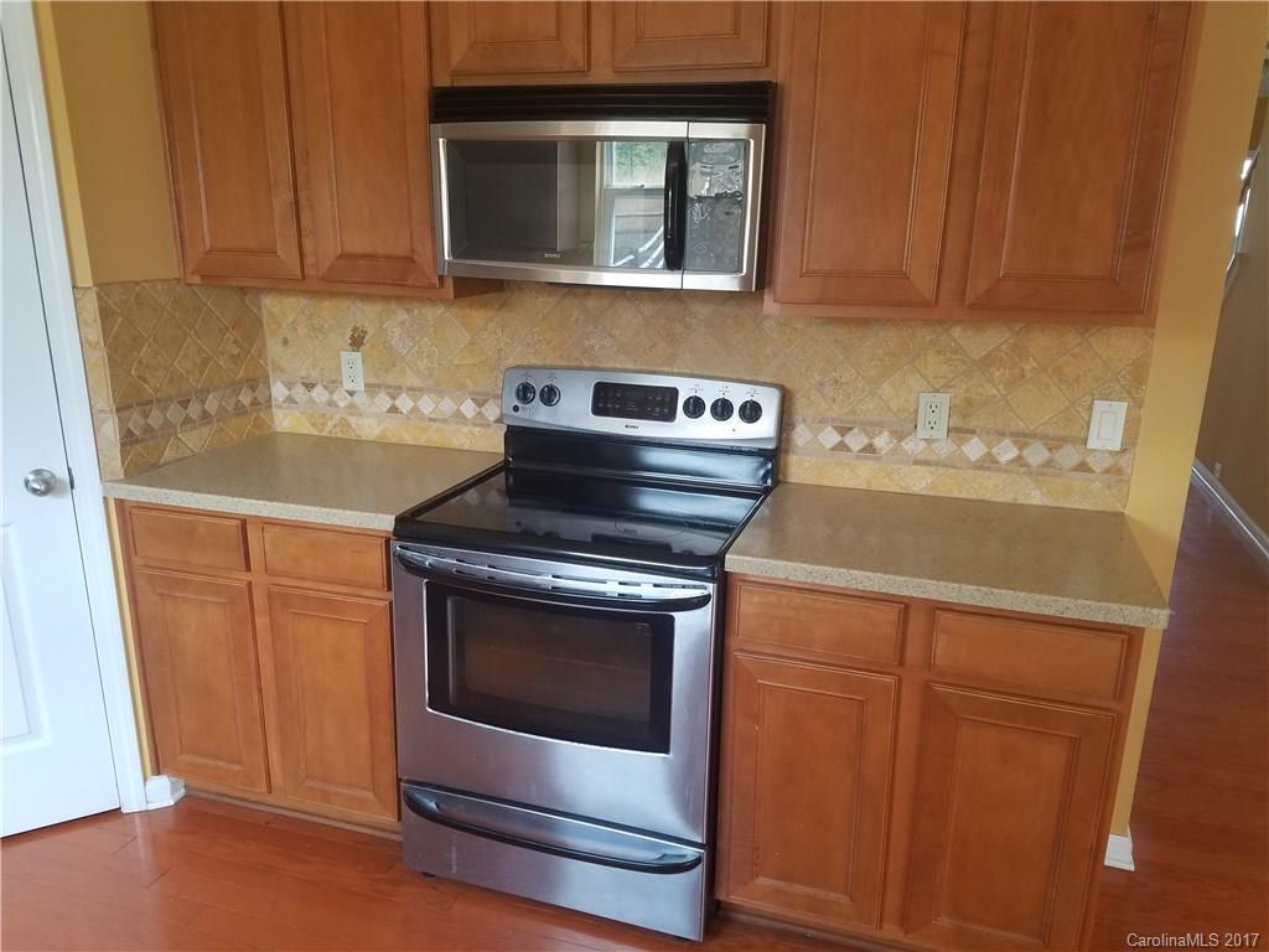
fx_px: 953
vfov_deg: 53.1
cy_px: 476
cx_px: 634
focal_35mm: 26
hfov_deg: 67.3
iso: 64
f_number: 1.7
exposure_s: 1/60
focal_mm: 4.2
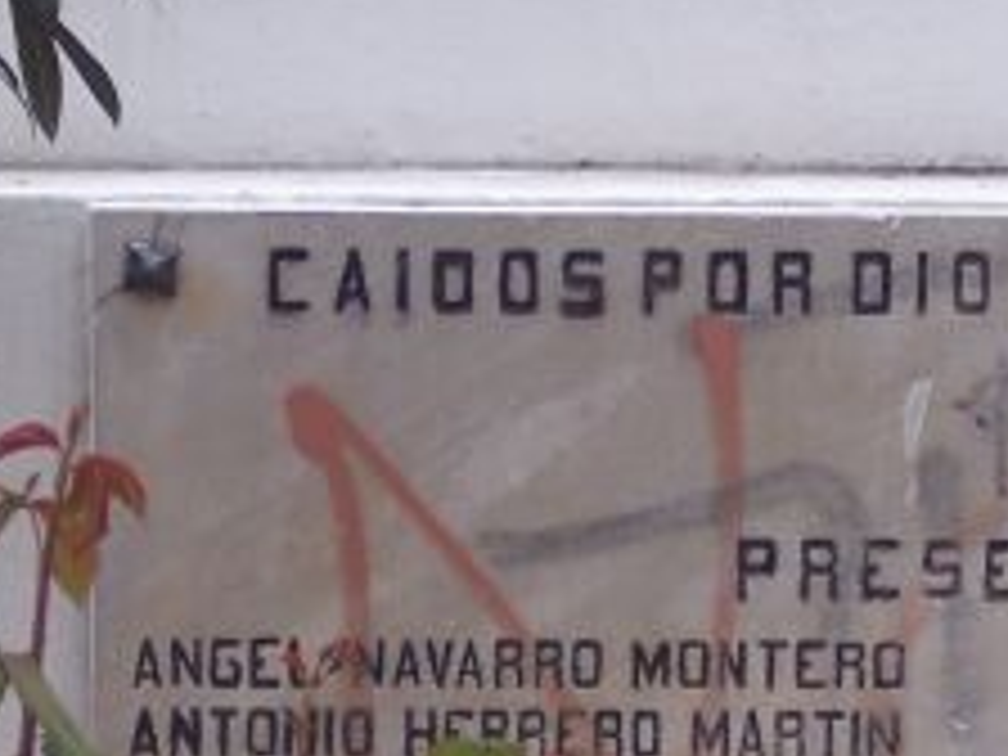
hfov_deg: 7.1
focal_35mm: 279
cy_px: 770
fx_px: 8124
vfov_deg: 5.3
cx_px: 1030
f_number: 4.8
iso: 100
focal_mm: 21.3
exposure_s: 1/125
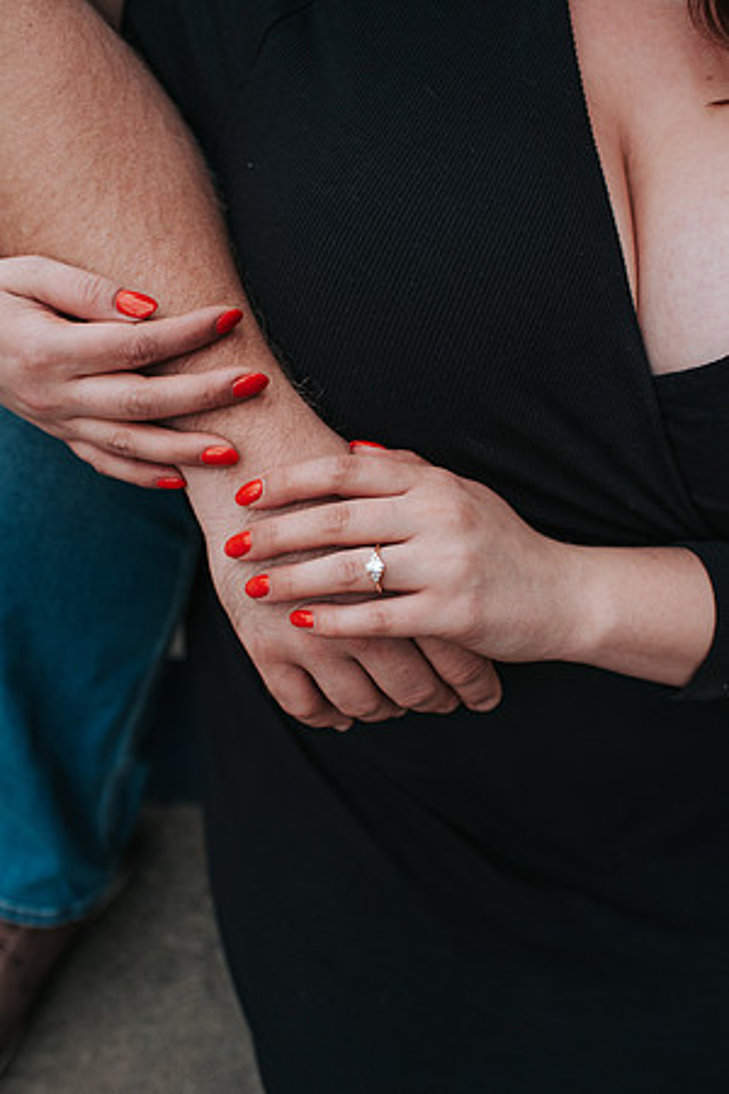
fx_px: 1063
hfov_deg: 37.9
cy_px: 547
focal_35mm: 35
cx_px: 364
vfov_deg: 54.4
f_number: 3.5
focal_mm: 35
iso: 1000
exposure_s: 1/400
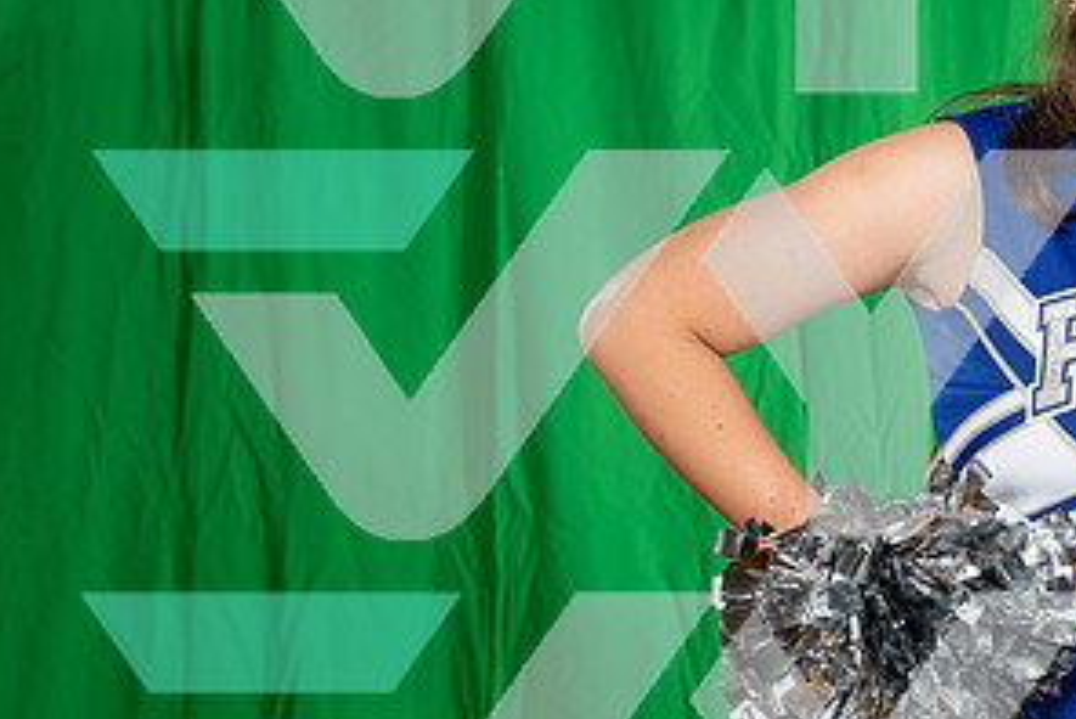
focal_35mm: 124
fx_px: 3708
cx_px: 1021
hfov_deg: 16.2
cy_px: 345
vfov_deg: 11.1
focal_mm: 63
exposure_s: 1/250
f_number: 5
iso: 160
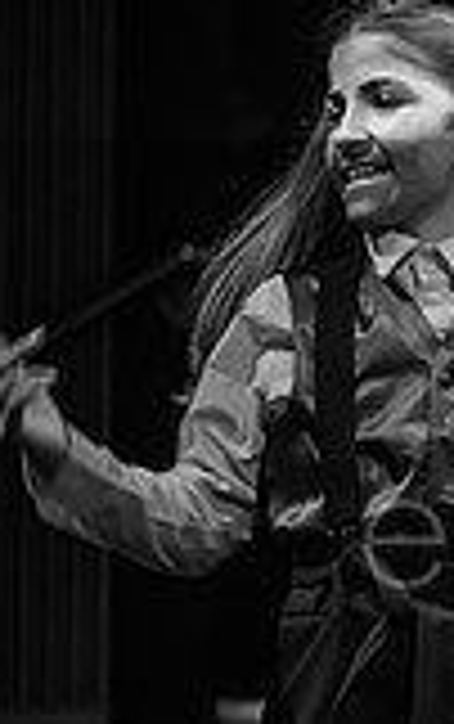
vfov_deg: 4.8
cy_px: 518
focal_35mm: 433
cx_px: 1269
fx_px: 8549
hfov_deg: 3.0
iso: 1600
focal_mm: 109
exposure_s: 1/60
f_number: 2.8
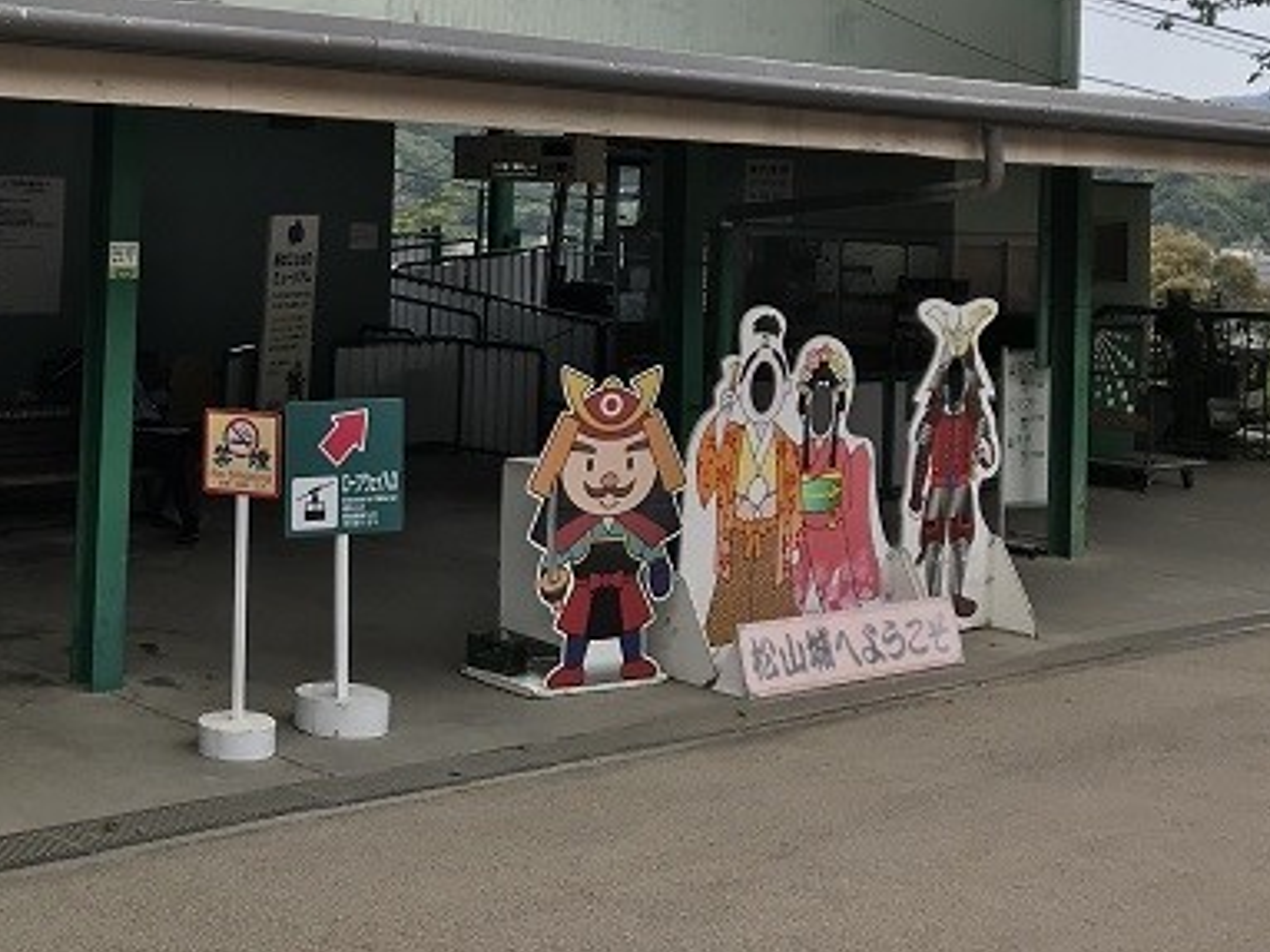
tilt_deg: +0.9
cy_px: 128
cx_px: 211
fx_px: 2164
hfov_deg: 31.6
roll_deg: -1.1
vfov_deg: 24.2
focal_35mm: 59
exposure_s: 1/977
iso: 20
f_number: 1.8
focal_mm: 3.99
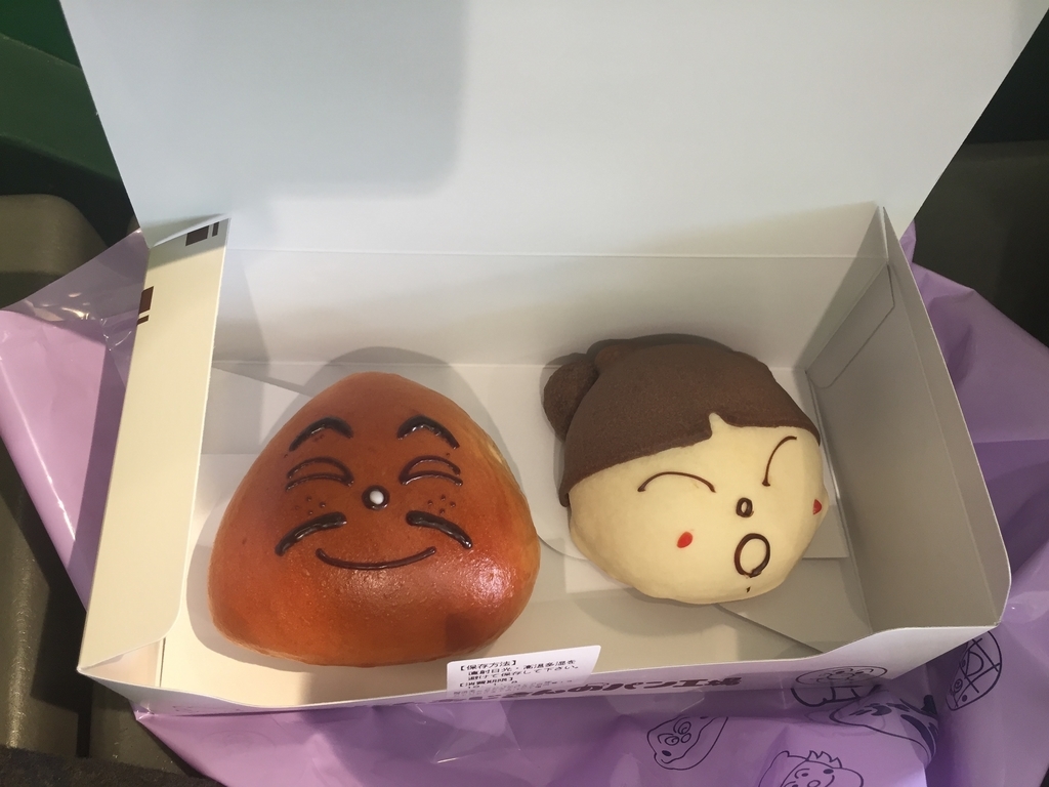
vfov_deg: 48.2
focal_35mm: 29
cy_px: 394
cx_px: 524
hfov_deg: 61.7
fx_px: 879
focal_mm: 4.15
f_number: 2.2
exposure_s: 1/30
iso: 64
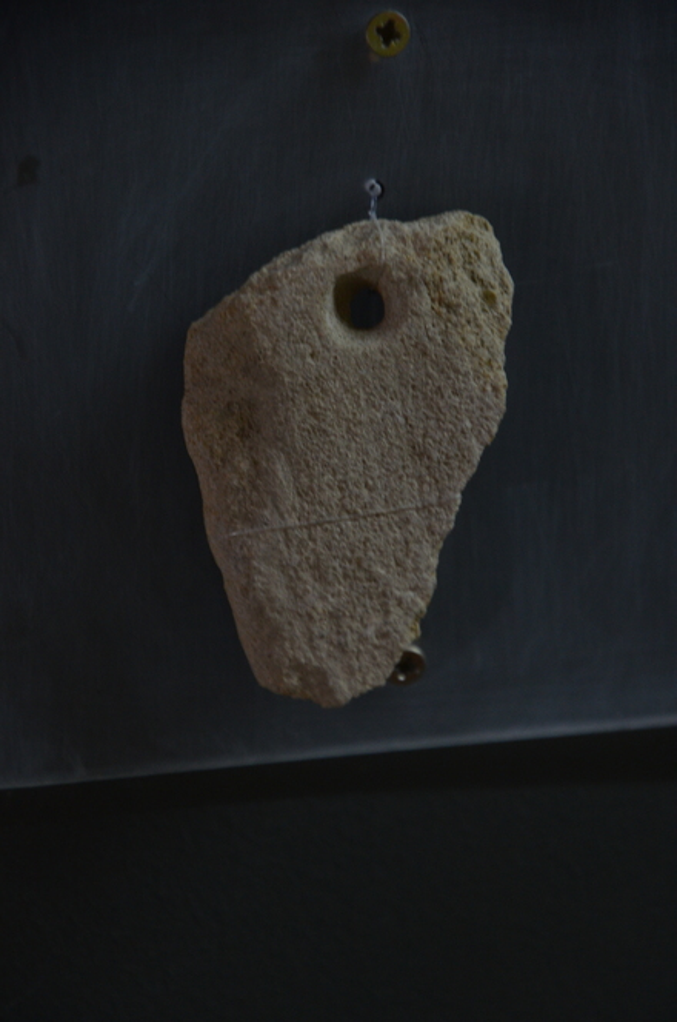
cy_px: 511
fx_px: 7860
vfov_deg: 7.4
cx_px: 338
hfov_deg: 4.9
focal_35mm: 278
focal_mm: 185
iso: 1000
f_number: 6.3
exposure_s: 1/25
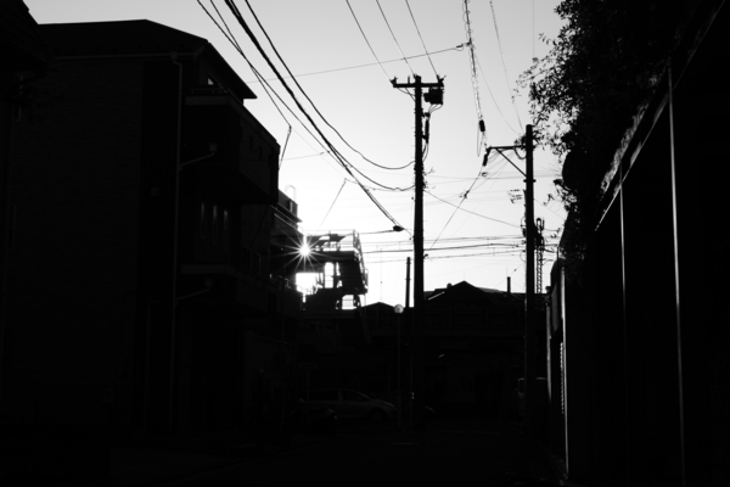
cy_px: 244
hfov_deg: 37.9
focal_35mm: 52
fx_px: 1065
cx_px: 365
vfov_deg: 25.8
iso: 100
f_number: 22
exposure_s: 1/80
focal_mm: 35
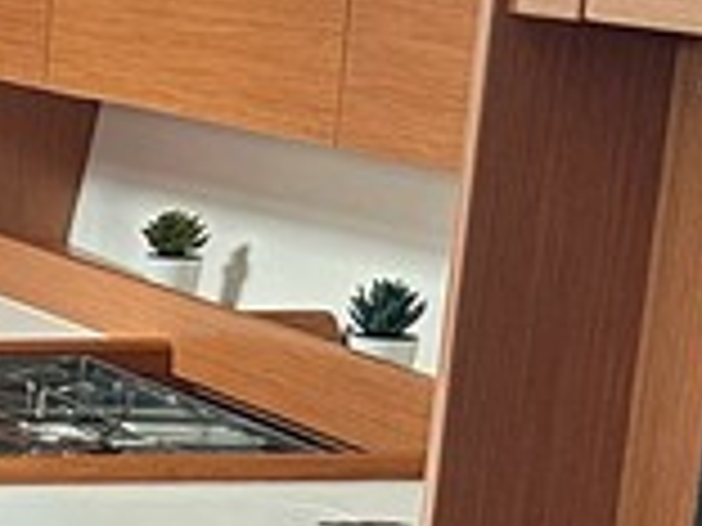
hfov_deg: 9.8
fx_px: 3326
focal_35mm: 164
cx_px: -1240
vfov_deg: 8.9
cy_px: 652
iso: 250
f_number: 1.78
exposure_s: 1/60
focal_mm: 6.86
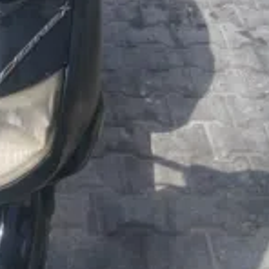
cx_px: 5
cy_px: 105
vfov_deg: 27.6
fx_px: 545
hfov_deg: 26.4
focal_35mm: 62
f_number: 1.8
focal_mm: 3.98
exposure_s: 1/365
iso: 20
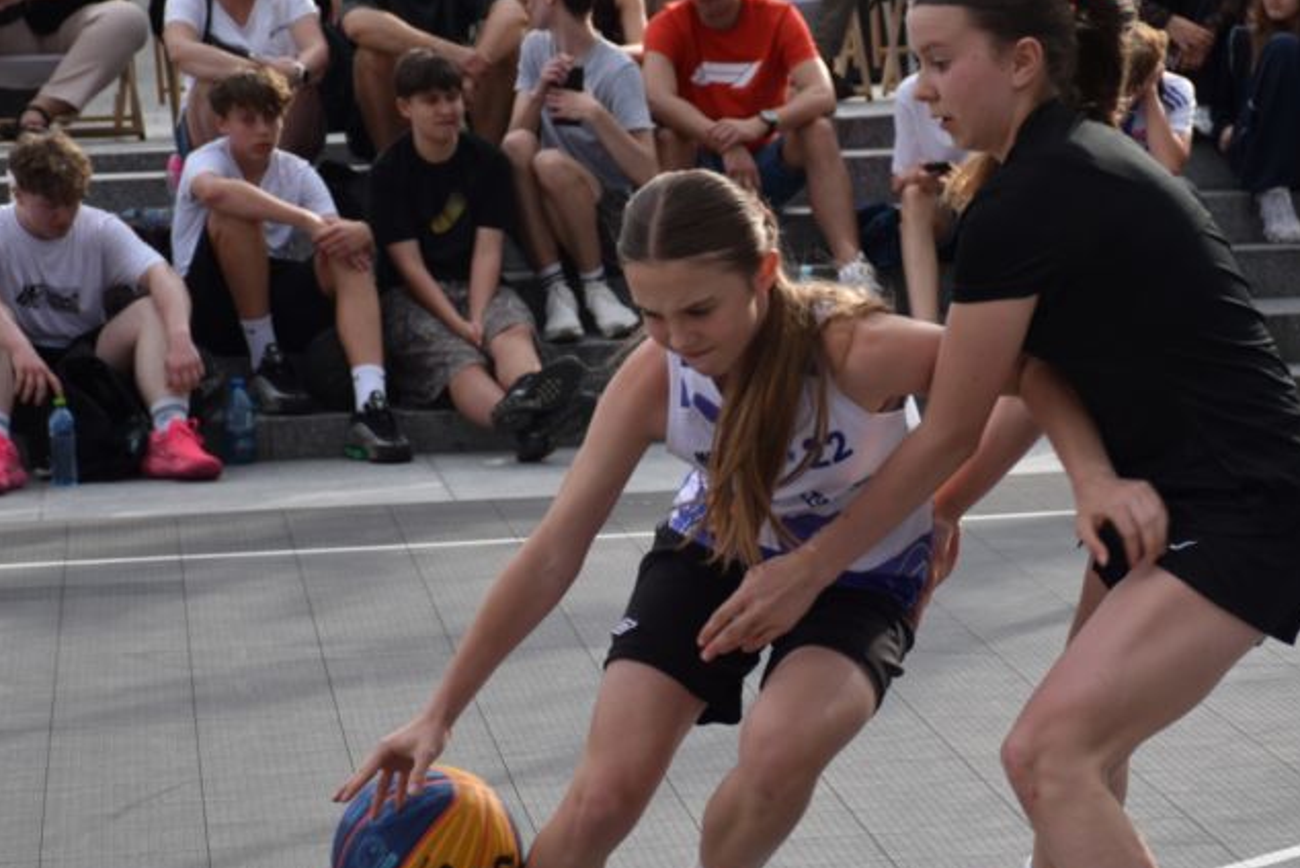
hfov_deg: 12.8
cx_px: 902
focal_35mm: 160
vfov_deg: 8.6
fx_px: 5779
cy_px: 516
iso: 200
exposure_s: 1/500
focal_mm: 66
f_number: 5.6
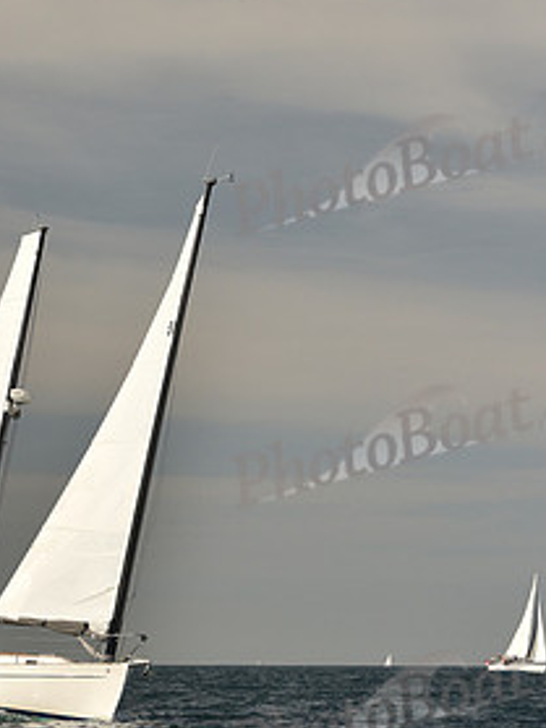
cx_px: 98
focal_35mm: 200
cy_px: 342
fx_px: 4209
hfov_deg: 7.4
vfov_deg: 9.9
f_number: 8
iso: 250
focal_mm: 100
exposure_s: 1/640
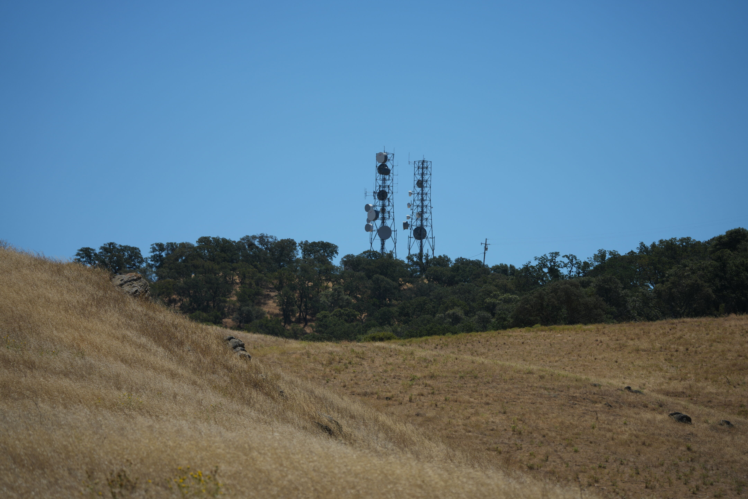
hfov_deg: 12.5
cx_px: 374
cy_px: 250
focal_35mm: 164
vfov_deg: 8.4
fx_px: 3407
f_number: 6.3
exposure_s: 1/1250
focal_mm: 164
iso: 160
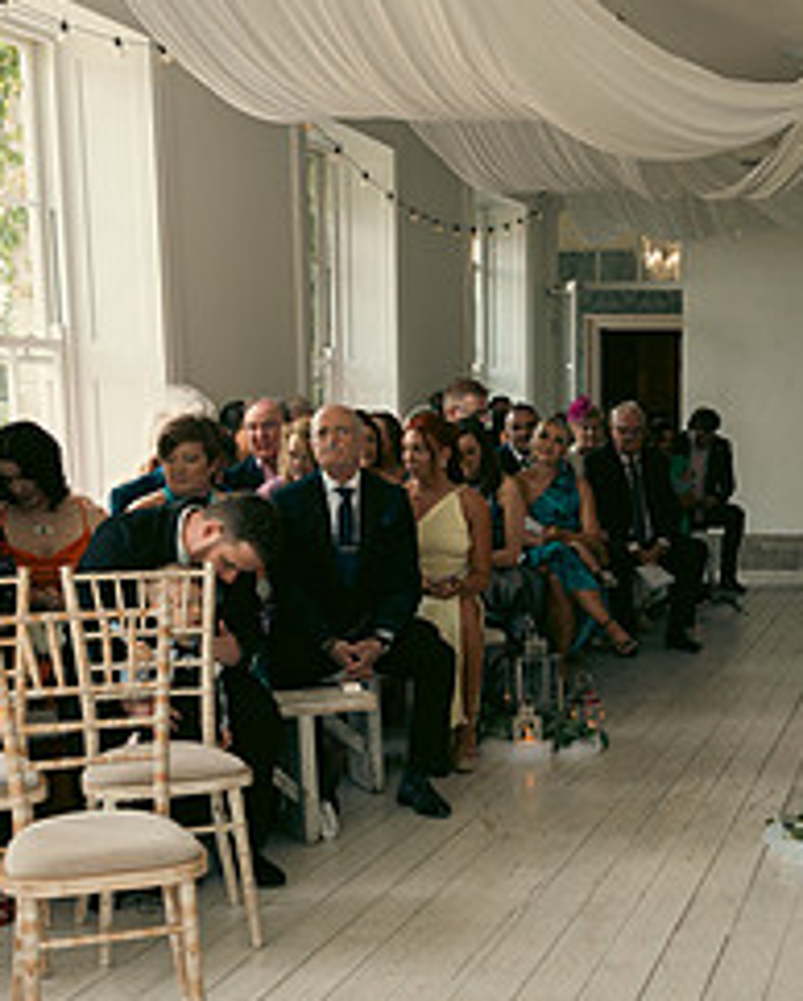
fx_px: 1602
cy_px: 693
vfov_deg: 34.3
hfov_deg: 27.5
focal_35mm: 54
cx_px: 650
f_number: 3.5
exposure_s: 1/160
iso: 160
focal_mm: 24
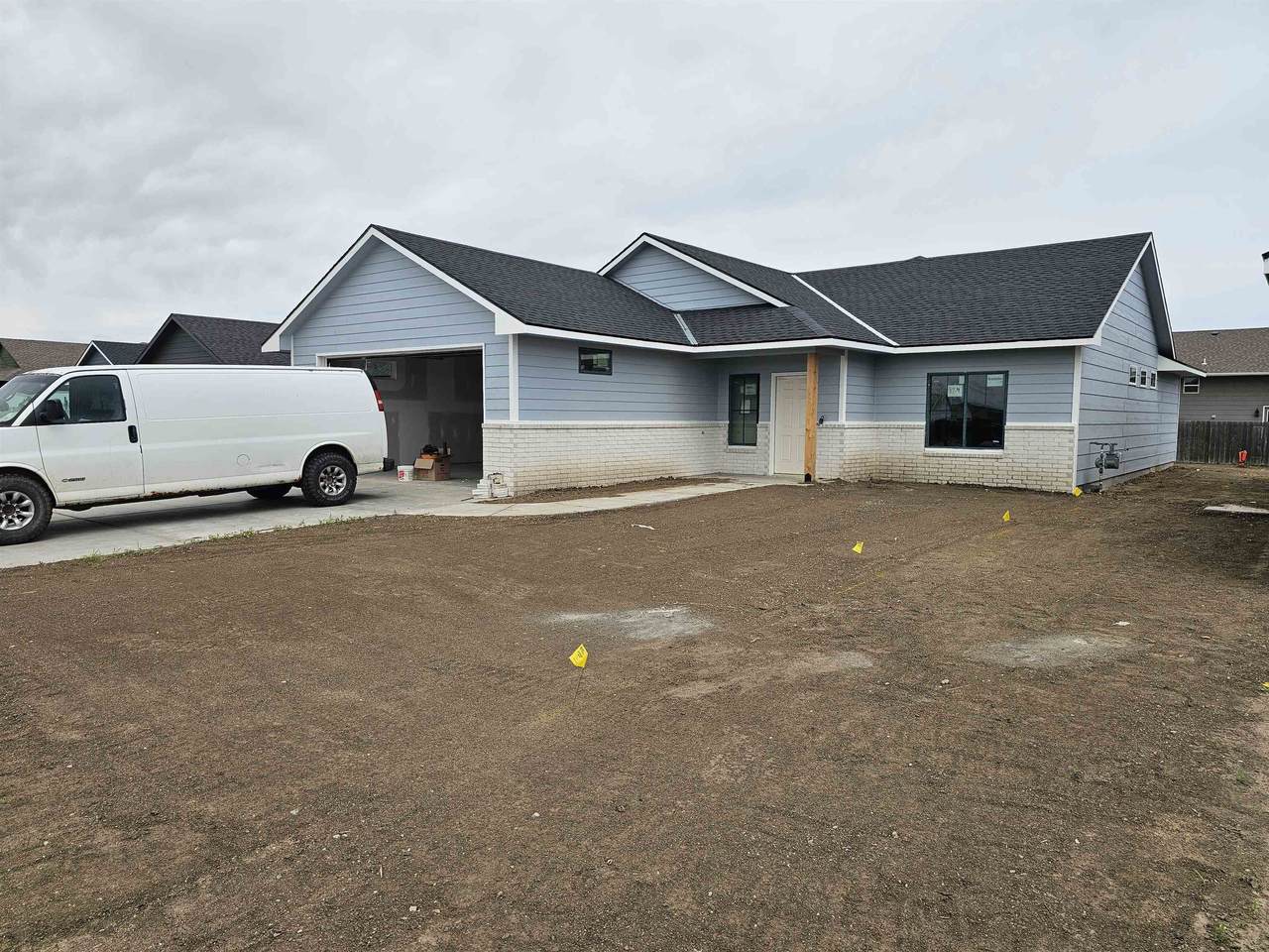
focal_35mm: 23
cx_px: 634
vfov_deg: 58.9
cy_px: 476
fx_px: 843
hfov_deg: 73.9
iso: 10
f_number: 1.7
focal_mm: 6.3
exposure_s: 1/1111
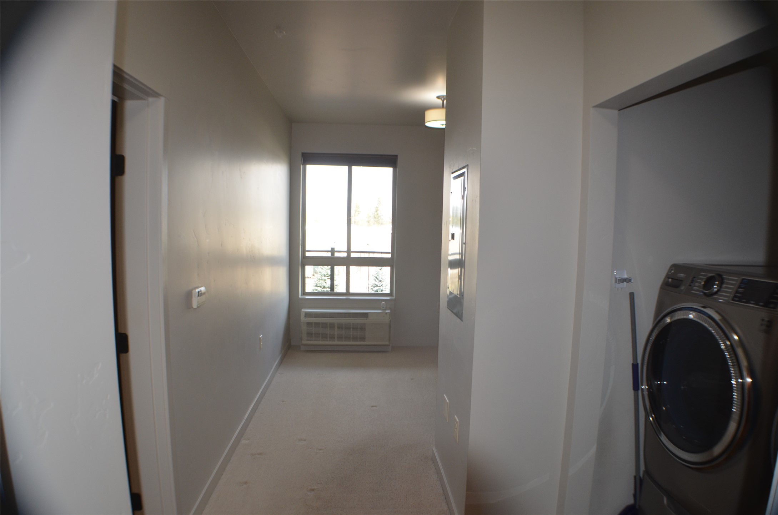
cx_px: 389
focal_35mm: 27
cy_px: 258
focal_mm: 18
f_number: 3.5
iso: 320
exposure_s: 1/125
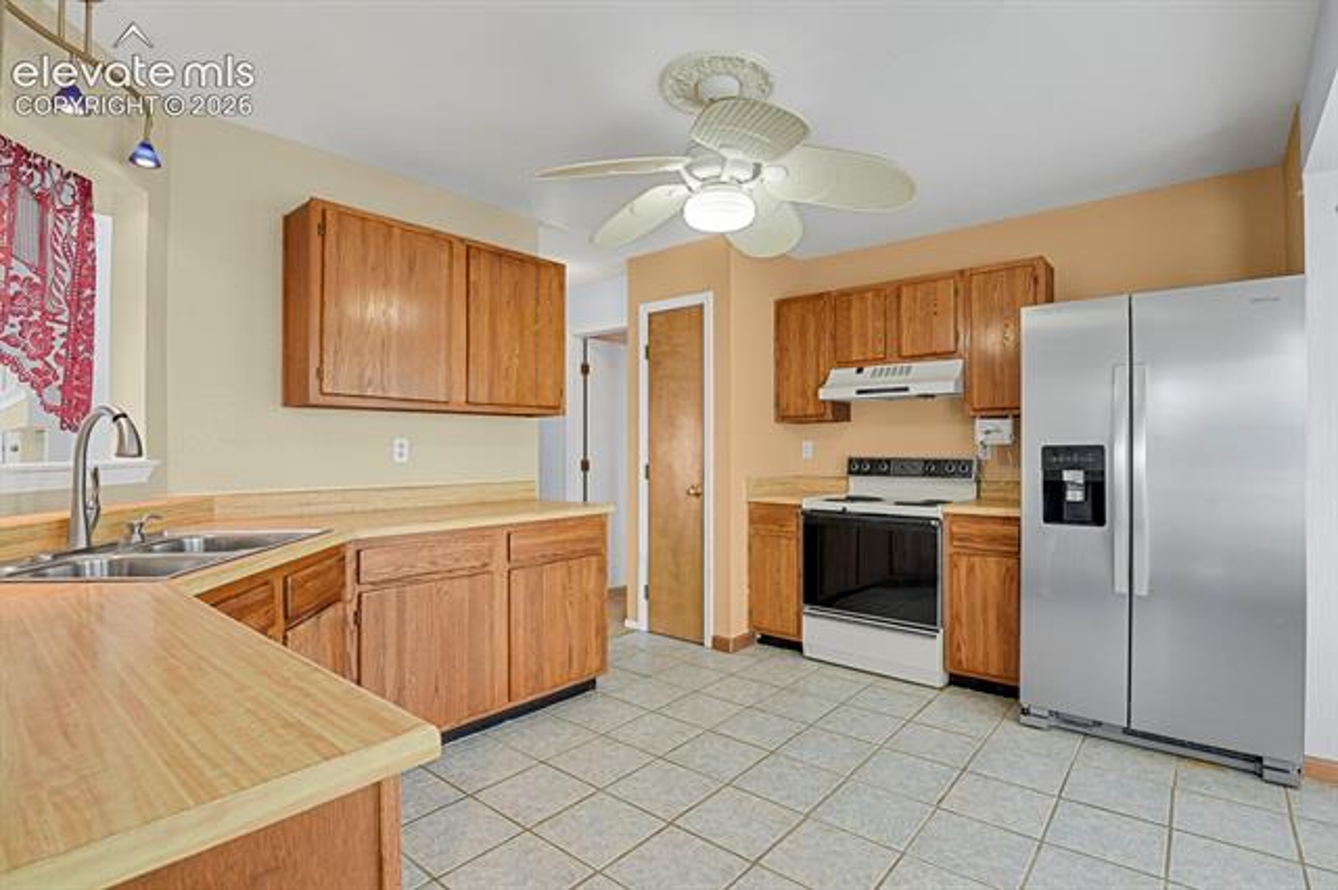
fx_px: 631
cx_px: 669
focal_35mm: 17
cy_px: 445
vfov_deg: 70.4
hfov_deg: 93.3
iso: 250
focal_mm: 17
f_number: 8
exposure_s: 2
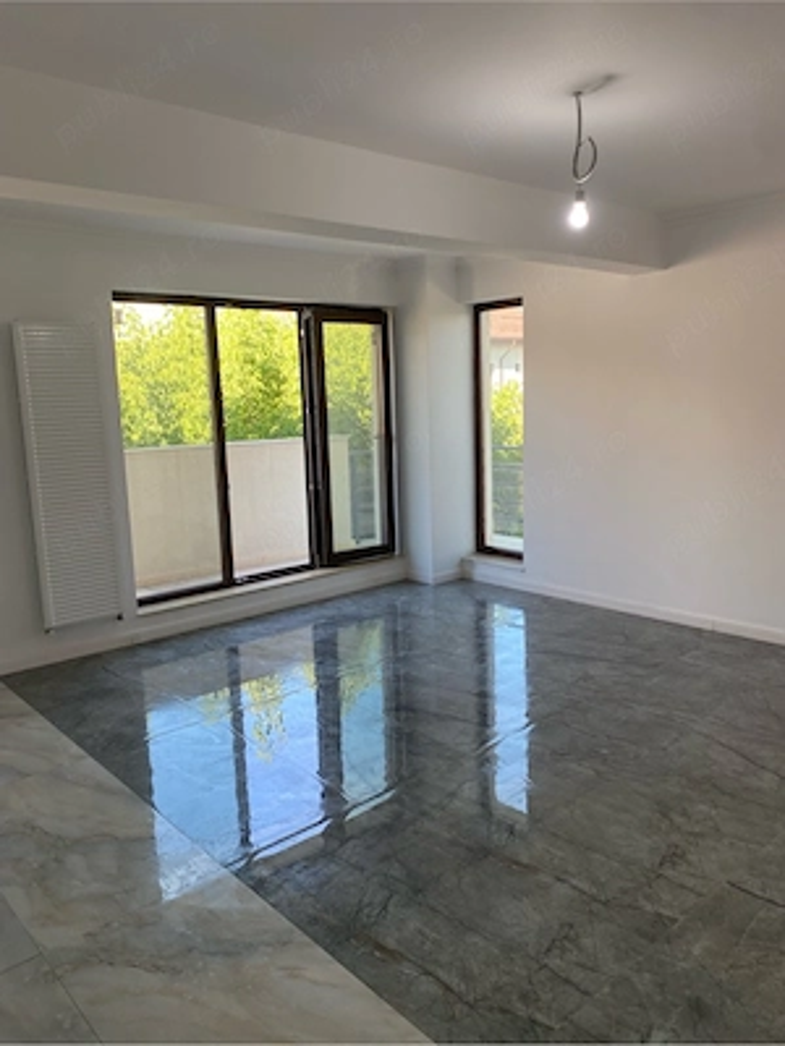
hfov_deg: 53.1
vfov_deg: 67.3
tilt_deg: -9.0
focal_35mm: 26
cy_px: 523
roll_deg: +1.4
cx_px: 392
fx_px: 786
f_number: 1.8
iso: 40
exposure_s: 1/122
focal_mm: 4.25
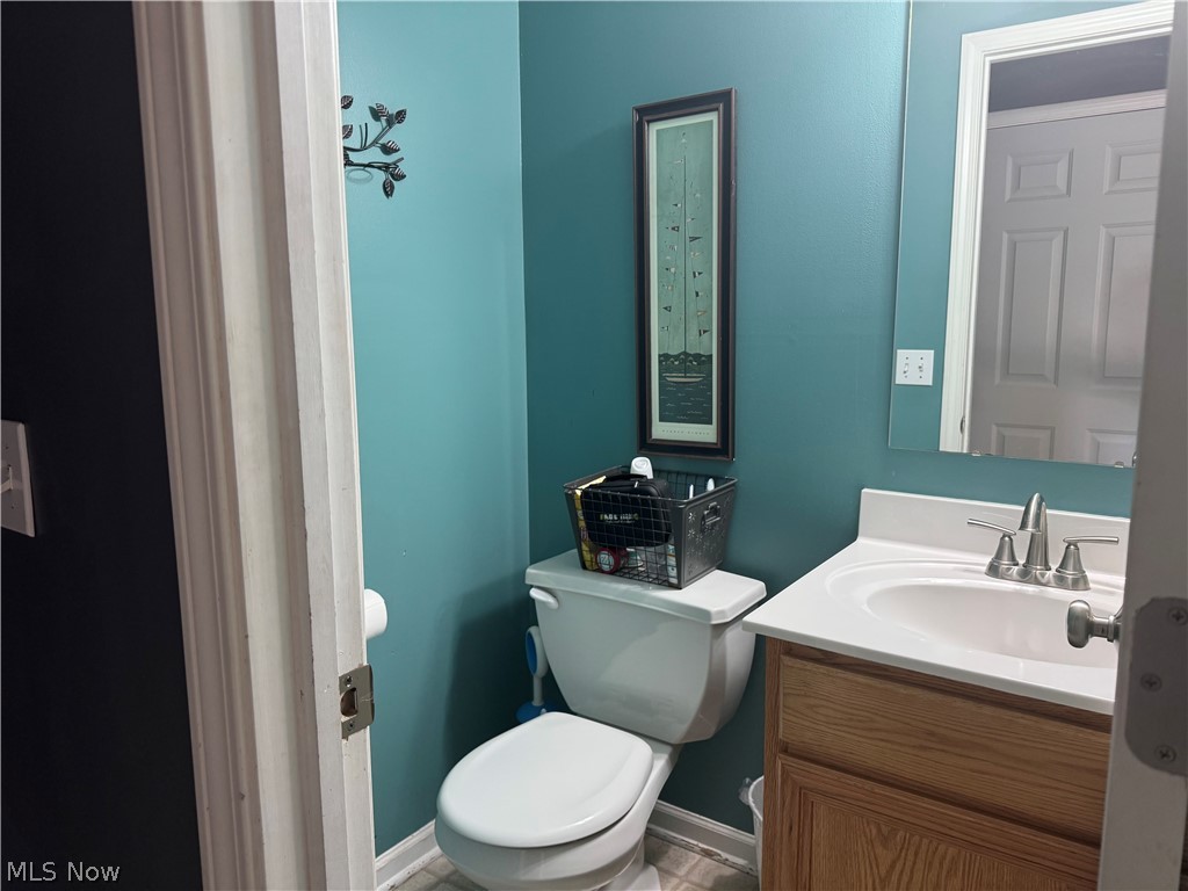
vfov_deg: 56.8
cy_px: 446
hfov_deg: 71.6
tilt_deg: -8.8
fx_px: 824
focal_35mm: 24
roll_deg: +0.2
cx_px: 594
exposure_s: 1/60
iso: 250
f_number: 1.78
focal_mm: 6.76
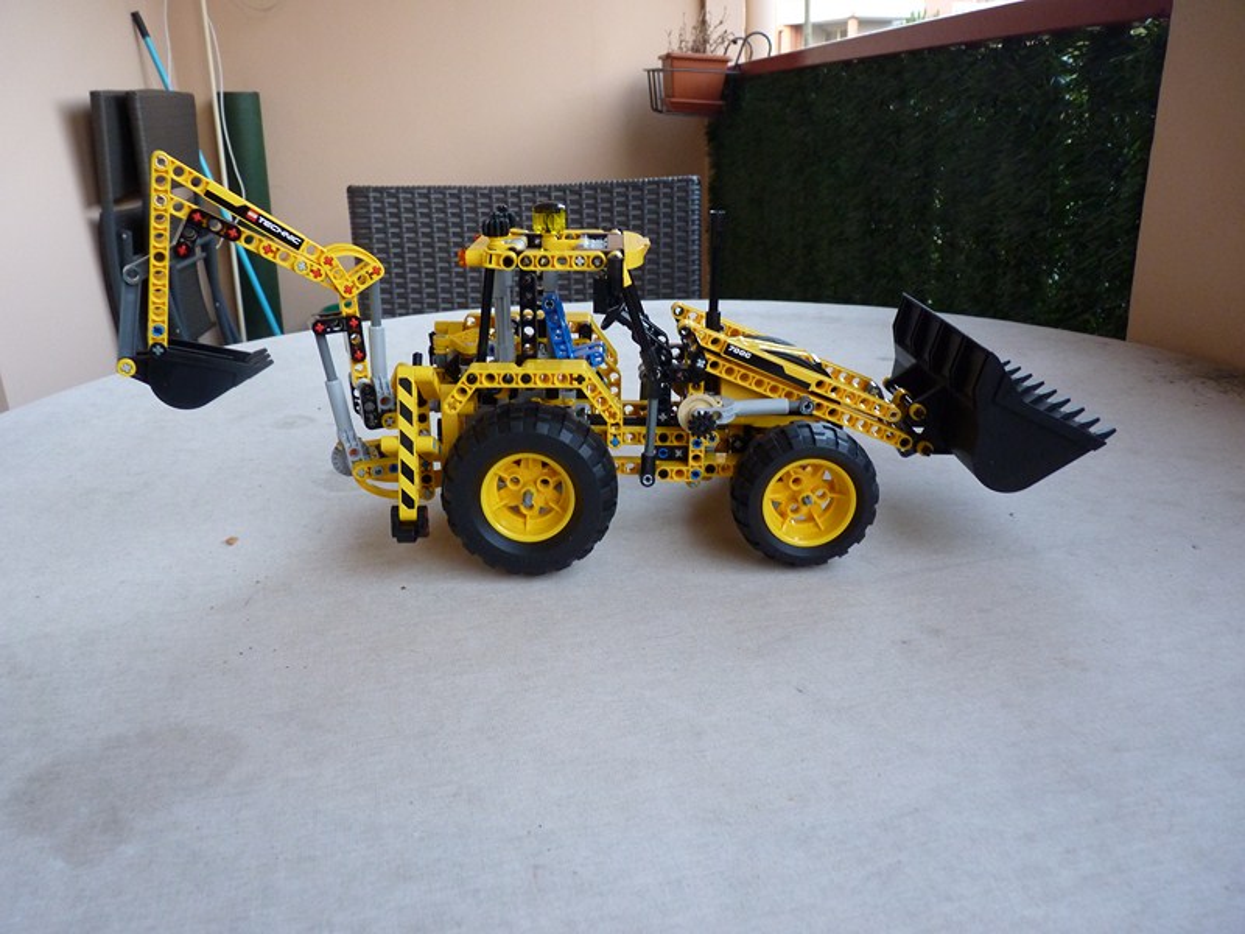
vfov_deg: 51.4
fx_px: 971
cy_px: 467
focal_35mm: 27
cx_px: 622
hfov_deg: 65.3
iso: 250
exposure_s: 1/30
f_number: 2.8
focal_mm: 4.8
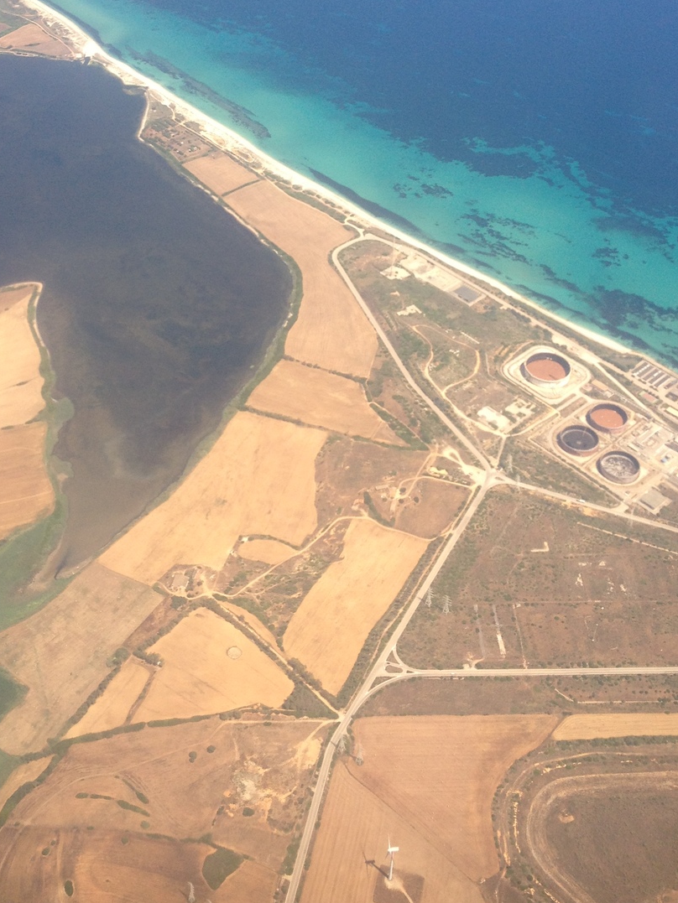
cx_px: 289
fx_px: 1358
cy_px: 290
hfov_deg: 28.0
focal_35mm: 52
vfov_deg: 36.4
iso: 50
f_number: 2.4
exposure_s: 1/736
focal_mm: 4.28
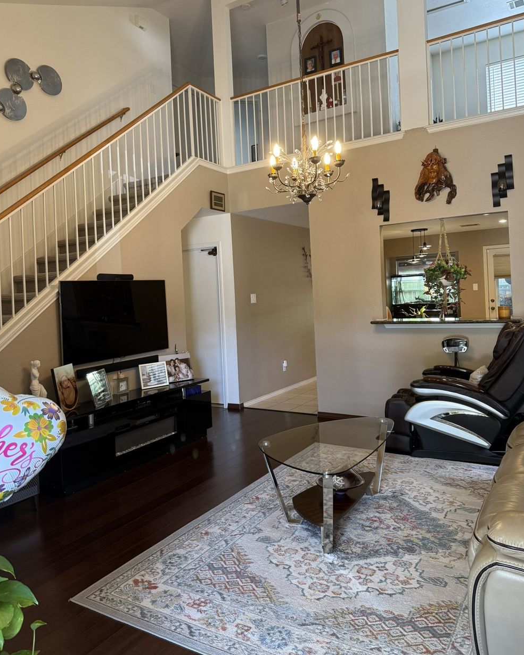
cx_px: 259
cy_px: 295
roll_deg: +1.6
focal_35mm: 26
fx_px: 504
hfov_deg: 54.9
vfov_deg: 65.9
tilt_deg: +0.2
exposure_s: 1/60
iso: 160
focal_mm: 6.76
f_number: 1.78
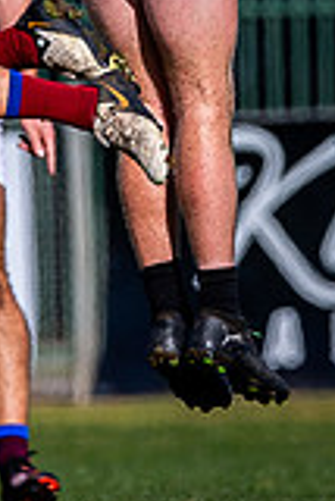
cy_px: -370
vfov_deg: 0.6
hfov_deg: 0.4
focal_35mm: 3277
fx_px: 45639
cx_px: -124
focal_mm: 500
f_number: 4
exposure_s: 1/2000
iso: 125
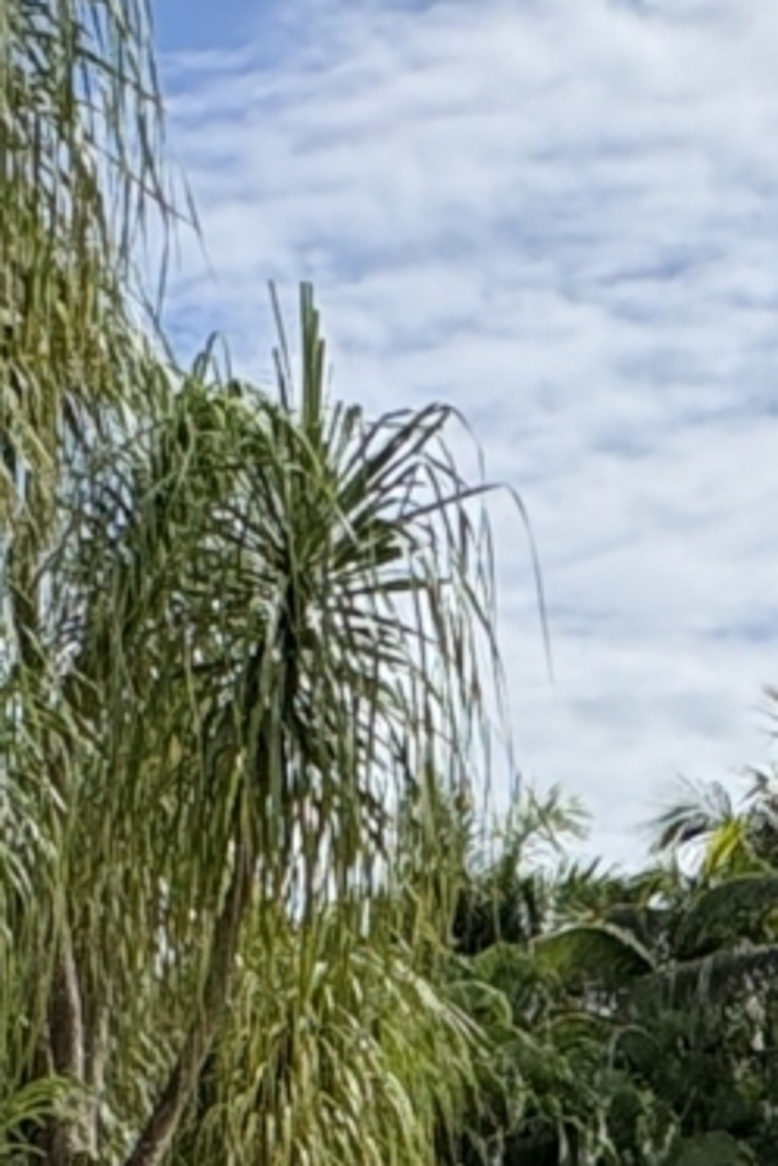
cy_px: 1794
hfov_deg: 13.5
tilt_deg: -8.4
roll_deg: -0.8
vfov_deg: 18.0
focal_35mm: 100
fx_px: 3238
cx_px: 797
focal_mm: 2.22
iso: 40
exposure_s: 1/2146
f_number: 2.2
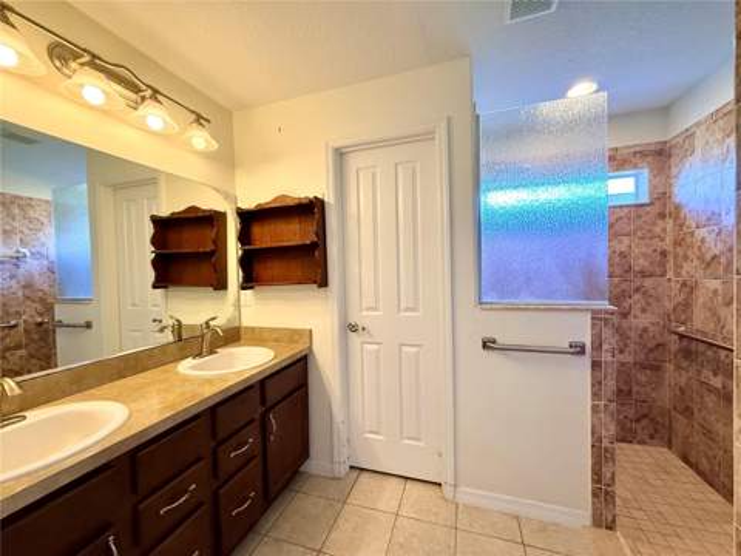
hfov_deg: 102.1
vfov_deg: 85.7
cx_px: 370
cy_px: 278
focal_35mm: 14
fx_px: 300
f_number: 2.2
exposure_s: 1/120
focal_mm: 2.22
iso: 400
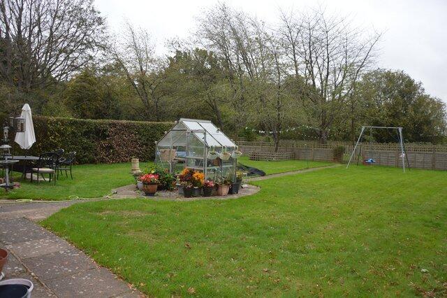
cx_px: 224
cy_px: 149
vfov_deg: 47.9
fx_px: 335
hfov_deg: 67.4
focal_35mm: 27
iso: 110
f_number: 4
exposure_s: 1/125
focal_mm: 18
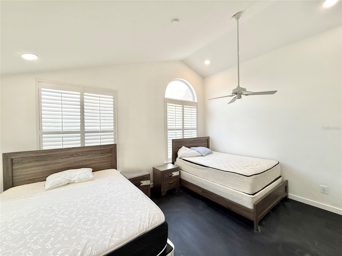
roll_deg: +0.9
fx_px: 138
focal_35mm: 14
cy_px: 128
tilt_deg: +0.6
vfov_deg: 85.7
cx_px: 171
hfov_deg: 102.1
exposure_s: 1/138
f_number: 2.2
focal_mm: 2.22
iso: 64
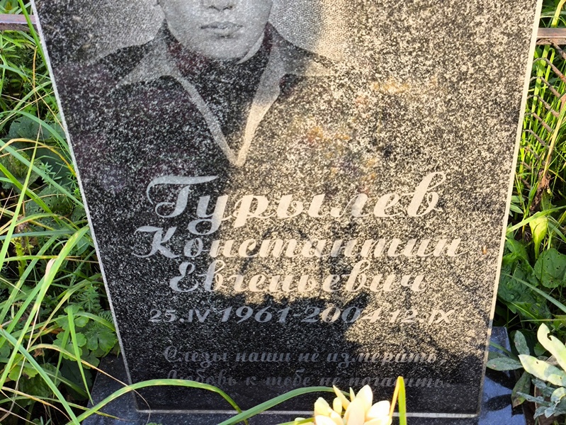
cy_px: 212
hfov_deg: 38.2
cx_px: 283
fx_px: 818
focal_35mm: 50
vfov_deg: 29.1
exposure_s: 1/143
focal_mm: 4.71
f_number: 1.7
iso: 50
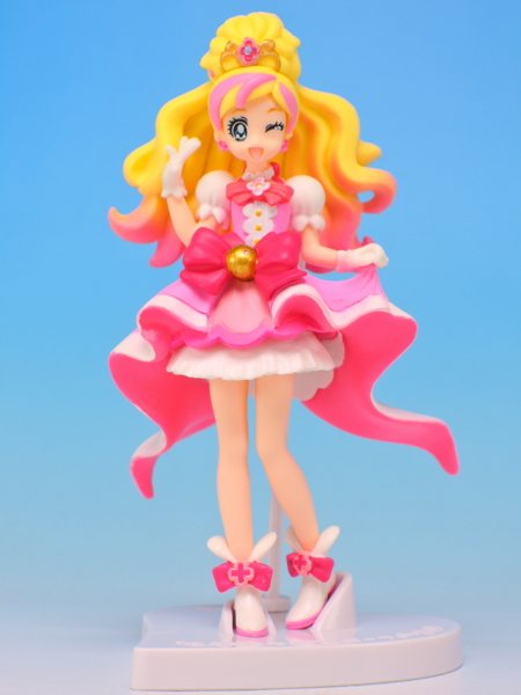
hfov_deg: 12.3
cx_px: 260
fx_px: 2408
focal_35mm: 120
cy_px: 348
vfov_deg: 16.4
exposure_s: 1/2
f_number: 7.1
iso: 80
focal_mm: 25.5
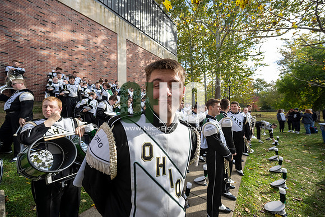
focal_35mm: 14
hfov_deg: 104.2
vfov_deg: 81.2
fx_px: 126
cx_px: 162
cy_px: 108
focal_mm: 14
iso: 320
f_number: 4.5
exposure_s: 1/500
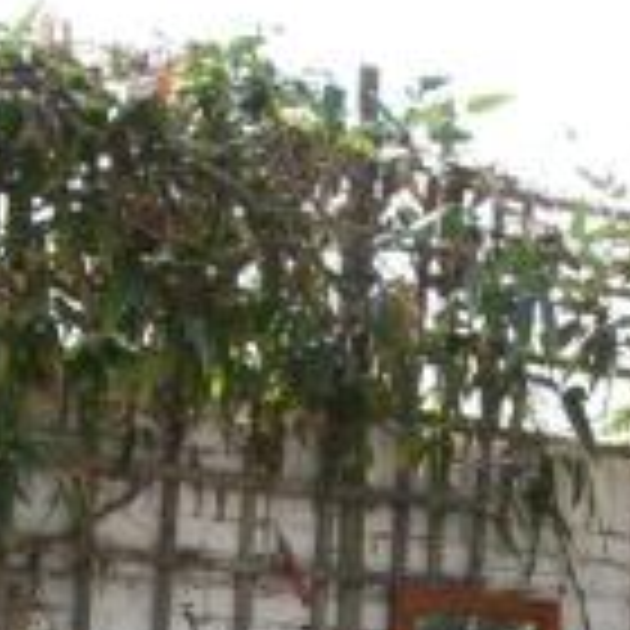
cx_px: 533
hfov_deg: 12.4
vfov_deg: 11.9
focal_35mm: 140
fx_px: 2883
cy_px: 961
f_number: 4.3
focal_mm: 6.2
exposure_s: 1/250
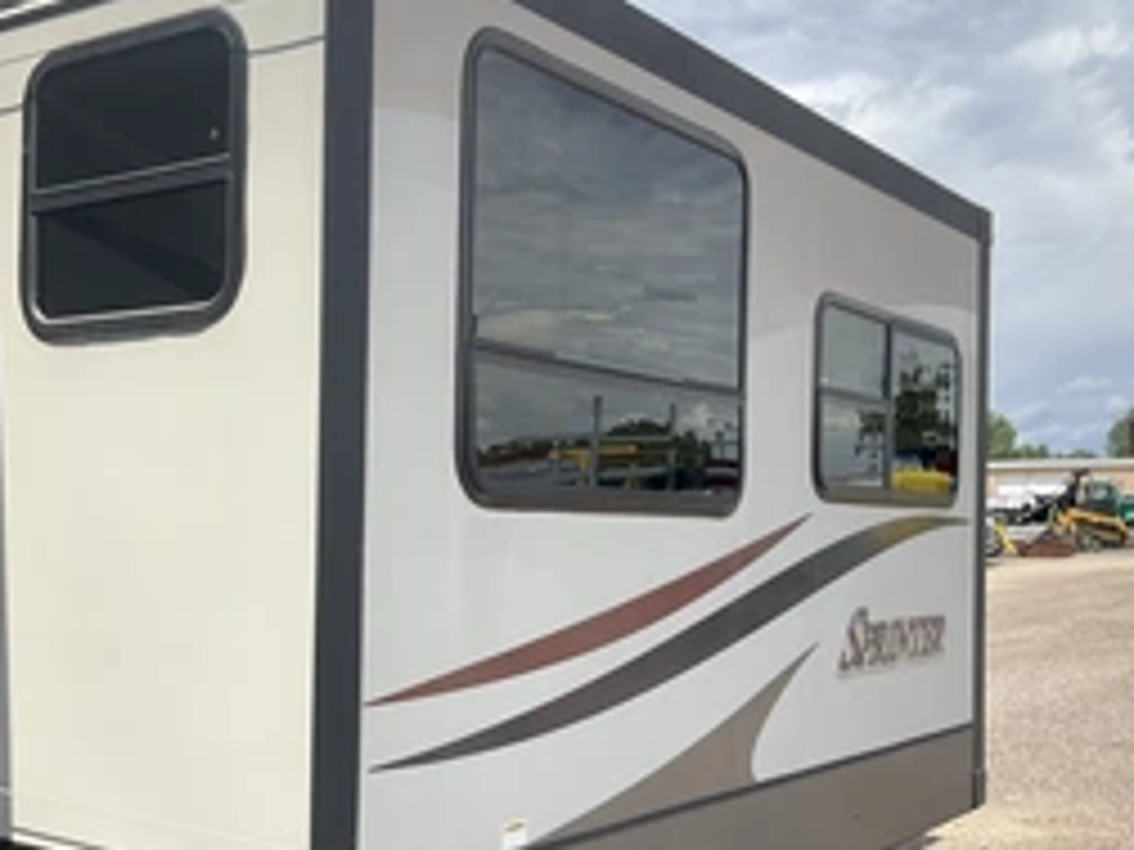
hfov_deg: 40.8
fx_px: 1507
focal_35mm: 46
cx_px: 392
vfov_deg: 31.4
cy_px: 513
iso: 25
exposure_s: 1/1168
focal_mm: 3
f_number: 1.8
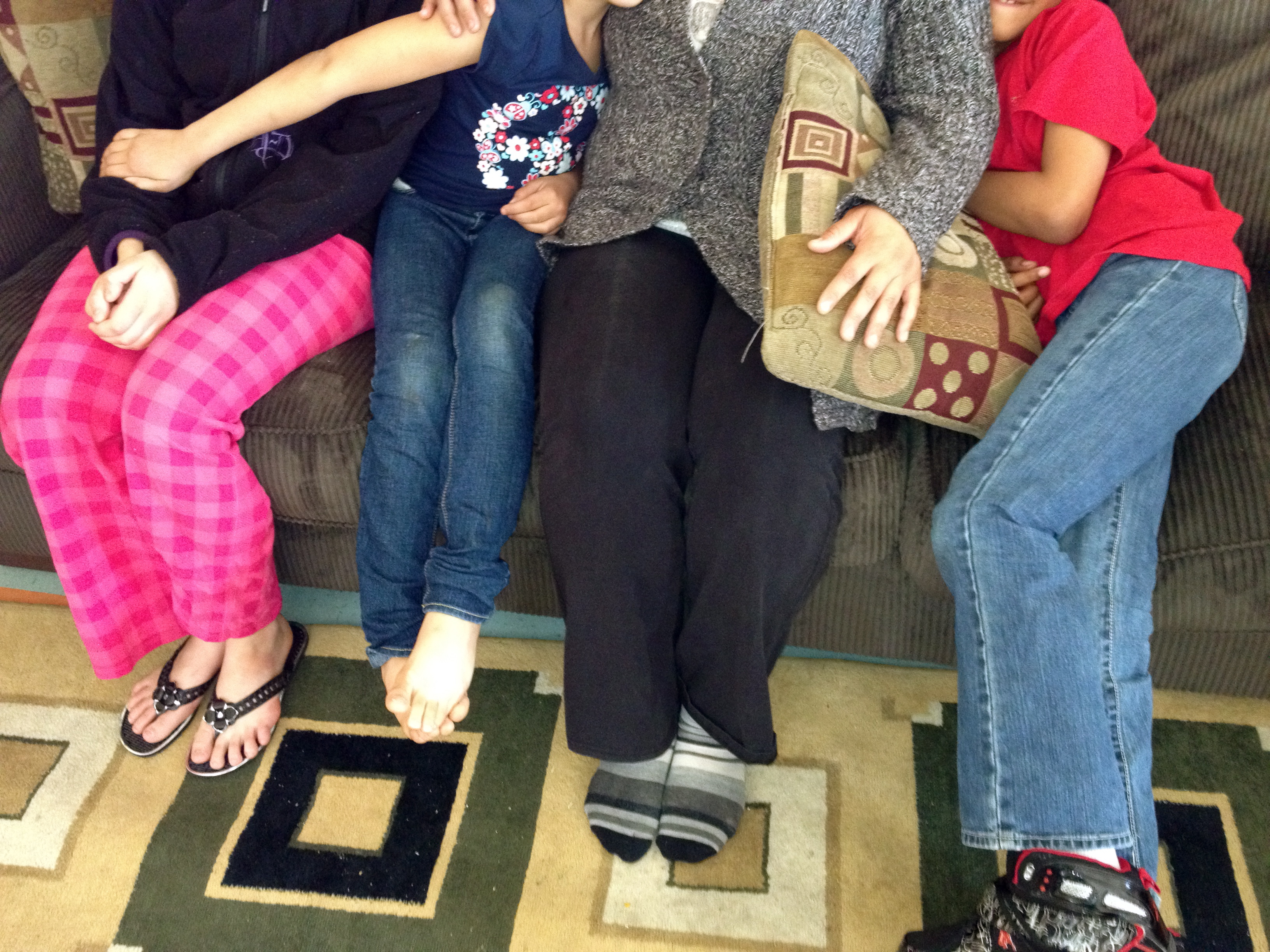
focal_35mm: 35
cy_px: 476
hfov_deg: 52.6
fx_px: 1284
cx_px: 635
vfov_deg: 40.7
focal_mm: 4.28
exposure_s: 1/17
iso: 320
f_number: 2.4
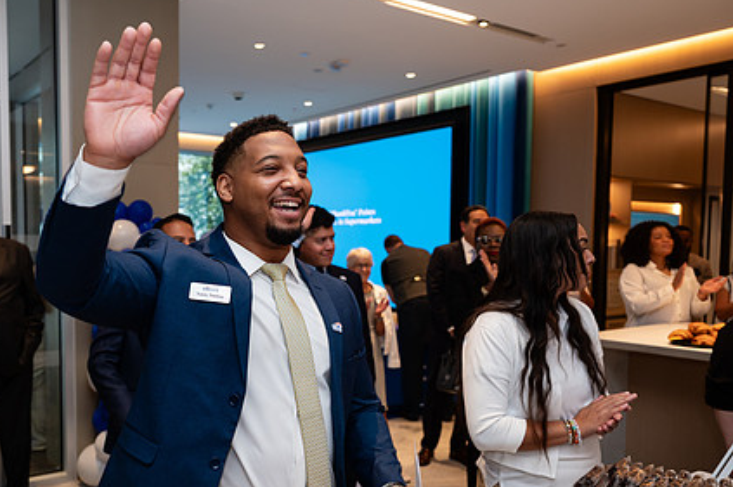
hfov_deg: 56.3
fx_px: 671
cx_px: 255
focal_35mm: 33
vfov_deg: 39.8
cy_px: 282
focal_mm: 24
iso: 400
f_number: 3.2
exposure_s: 1/160
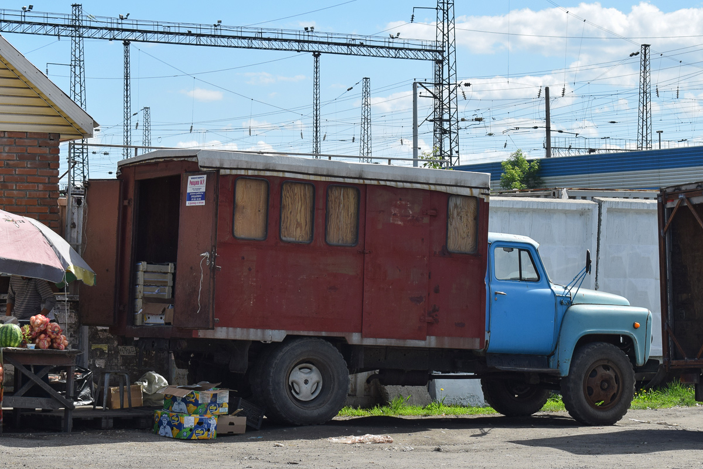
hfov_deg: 24.6
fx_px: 1611
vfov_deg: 16.6
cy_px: 234
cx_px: 352
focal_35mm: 82
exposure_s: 1/320
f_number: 9
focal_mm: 55
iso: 200
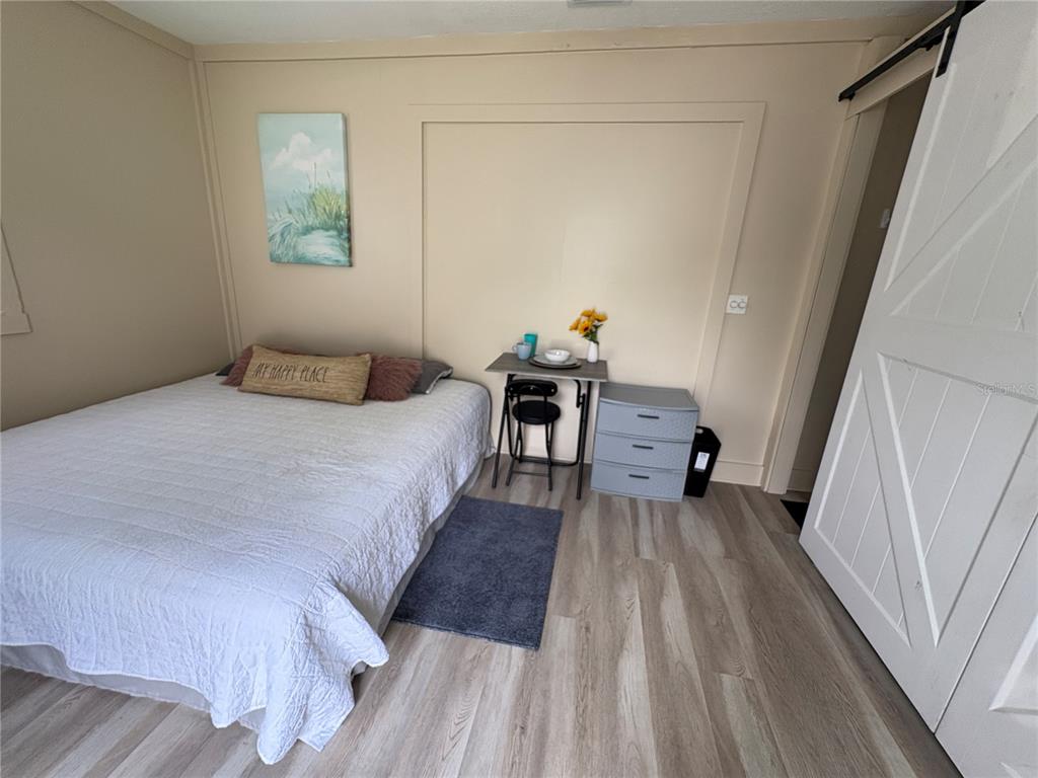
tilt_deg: -16.5
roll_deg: -1.1
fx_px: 420
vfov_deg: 85.7
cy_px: 389
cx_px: 519
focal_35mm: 14
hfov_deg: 102.1
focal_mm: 2.22
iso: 125
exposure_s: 1/99
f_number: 2.2
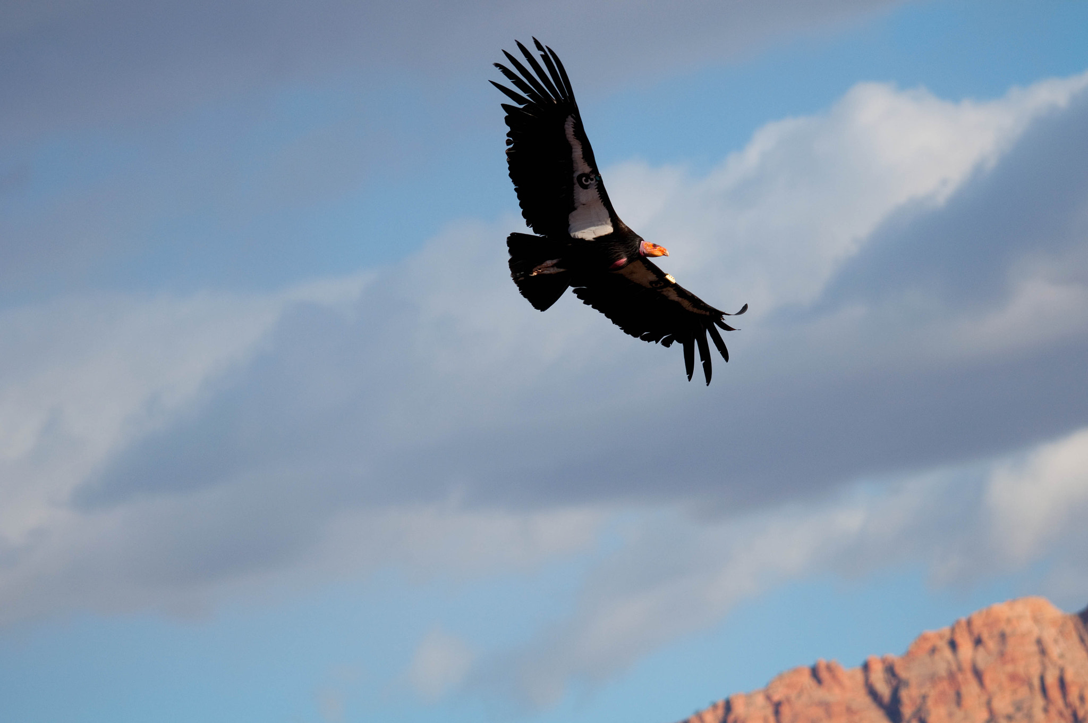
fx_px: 10866
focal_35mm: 360
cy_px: 362
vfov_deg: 3.8
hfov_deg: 5.7
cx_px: 544
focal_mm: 240
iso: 200
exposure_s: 1/1000
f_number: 5.3
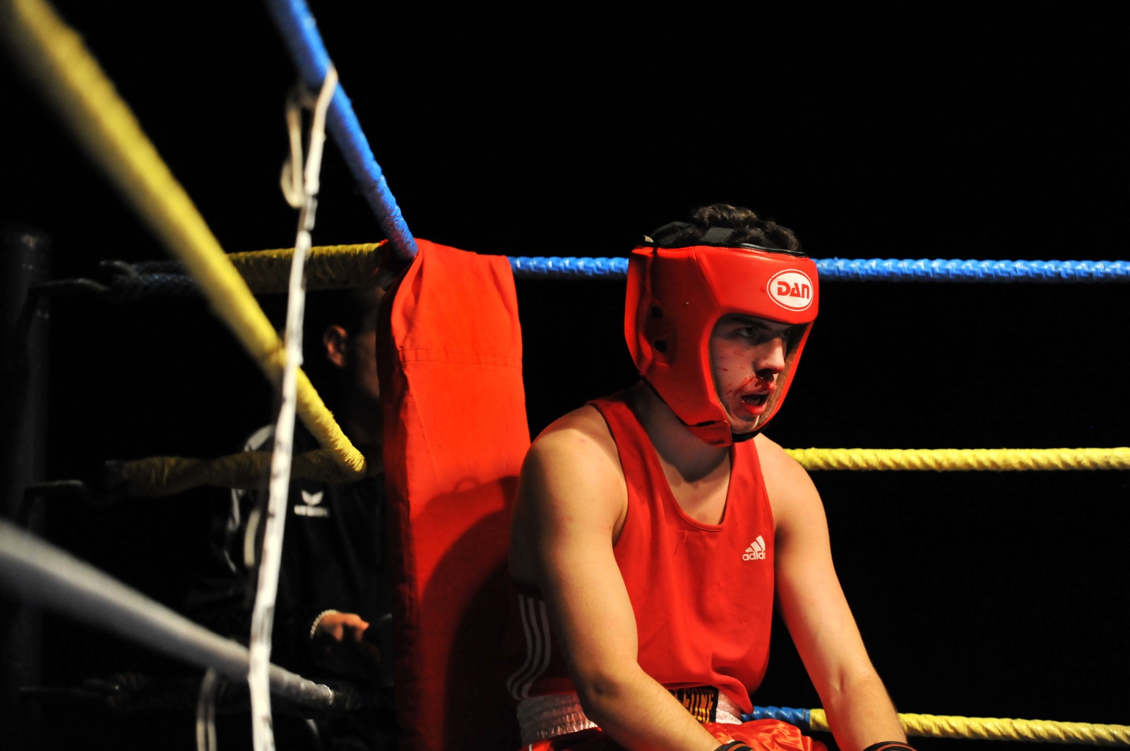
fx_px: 3638
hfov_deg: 17.7
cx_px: 565
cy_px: 376
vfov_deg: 11.8
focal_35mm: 116
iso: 3200
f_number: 2.8
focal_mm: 116
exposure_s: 1/320
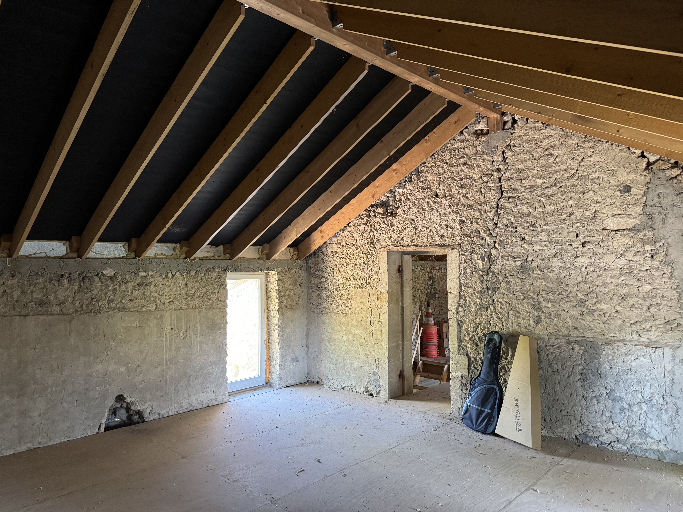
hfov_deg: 71.6
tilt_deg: +1.8
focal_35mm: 24
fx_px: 474
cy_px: 256
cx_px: 342
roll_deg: +0.9
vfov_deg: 56.8
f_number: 1.78
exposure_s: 1/49
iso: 500
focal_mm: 6.76
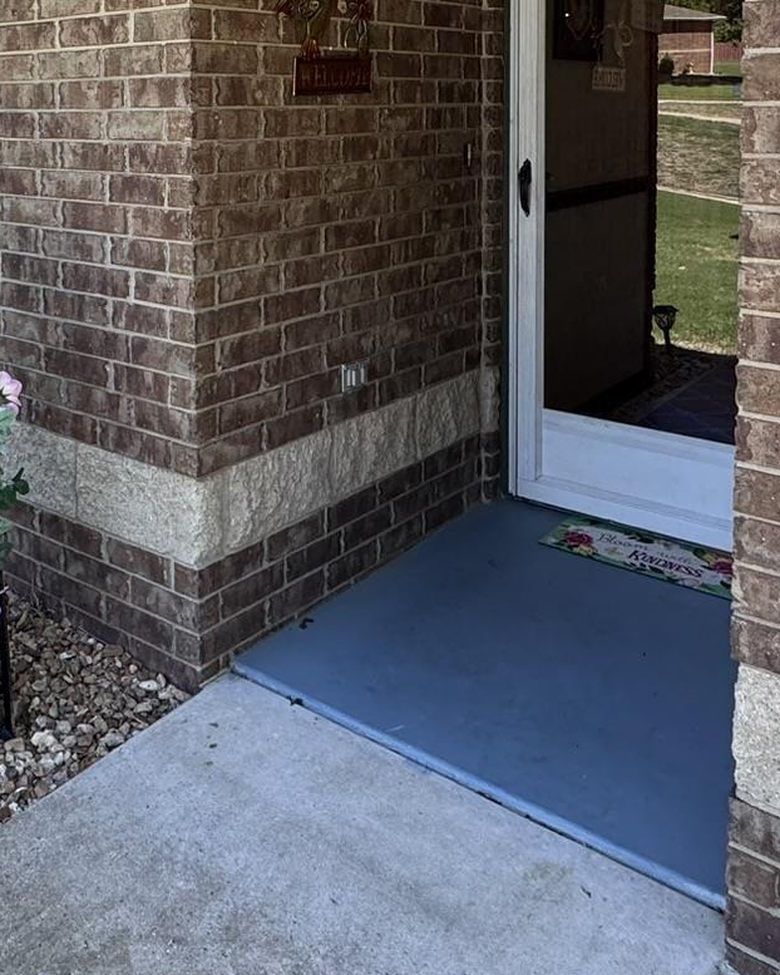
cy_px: 161
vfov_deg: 46.9
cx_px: 157
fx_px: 1038
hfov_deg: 39.6
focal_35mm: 36
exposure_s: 1/167
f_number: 2.2
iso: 40
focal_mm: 2.22
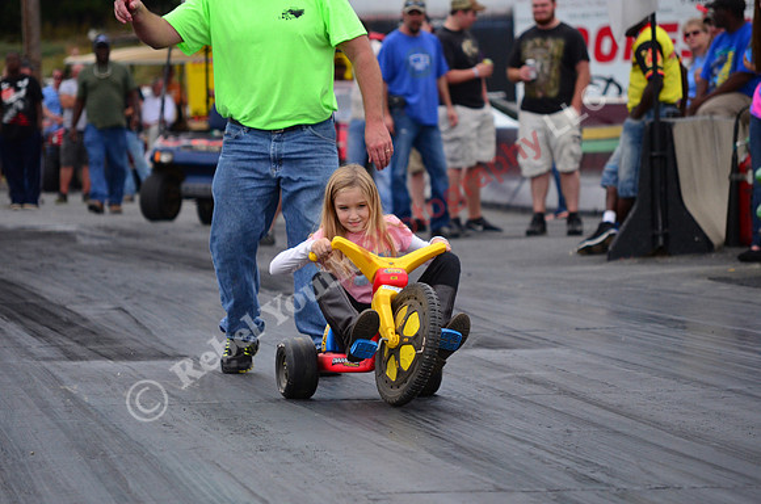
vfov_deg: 5.2
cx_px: 380
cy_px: 252
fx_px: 5537
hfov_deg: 7.9
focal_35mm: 262
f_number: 5.6
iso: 1000
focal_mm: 175
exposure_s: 1/2000
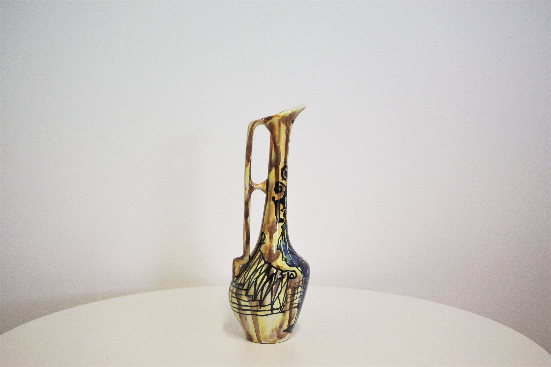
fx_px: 750
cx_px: 276
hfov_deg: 40.3
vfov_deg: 27.5
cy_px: 184
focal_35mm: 49
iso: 800
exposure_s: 1/125
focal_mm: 32.5
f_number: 4
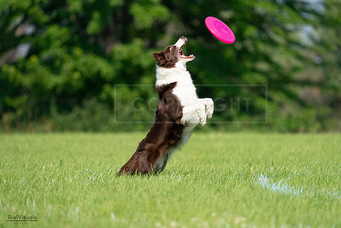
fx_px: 3790
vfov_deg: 3.4
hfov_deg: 5.2
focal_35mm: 400
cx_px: 170
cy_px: 114
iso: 1250
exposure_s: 1/4000
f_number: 6.3
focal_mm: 400
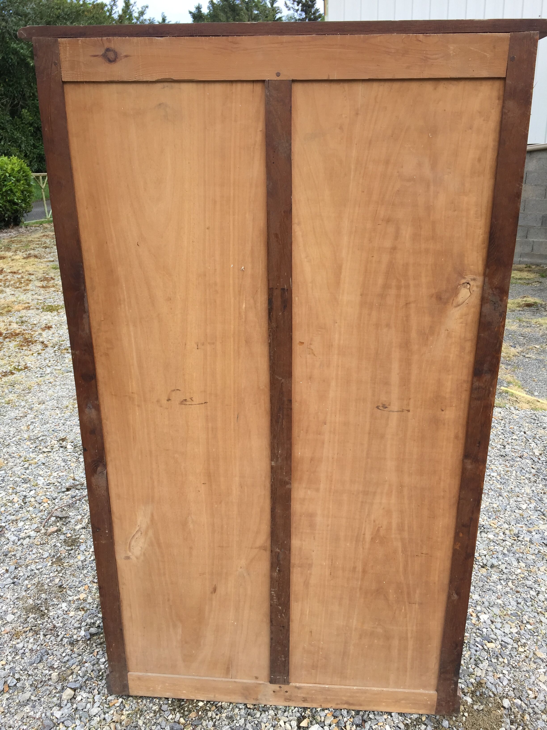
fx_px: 611
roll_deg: +1.8
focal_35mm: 29
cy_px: 365
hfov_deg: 48.2
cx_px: 274
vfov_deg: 61.7
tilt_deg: -17.9
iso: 32
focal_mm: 4.15
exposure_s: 1/356
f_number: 2.2
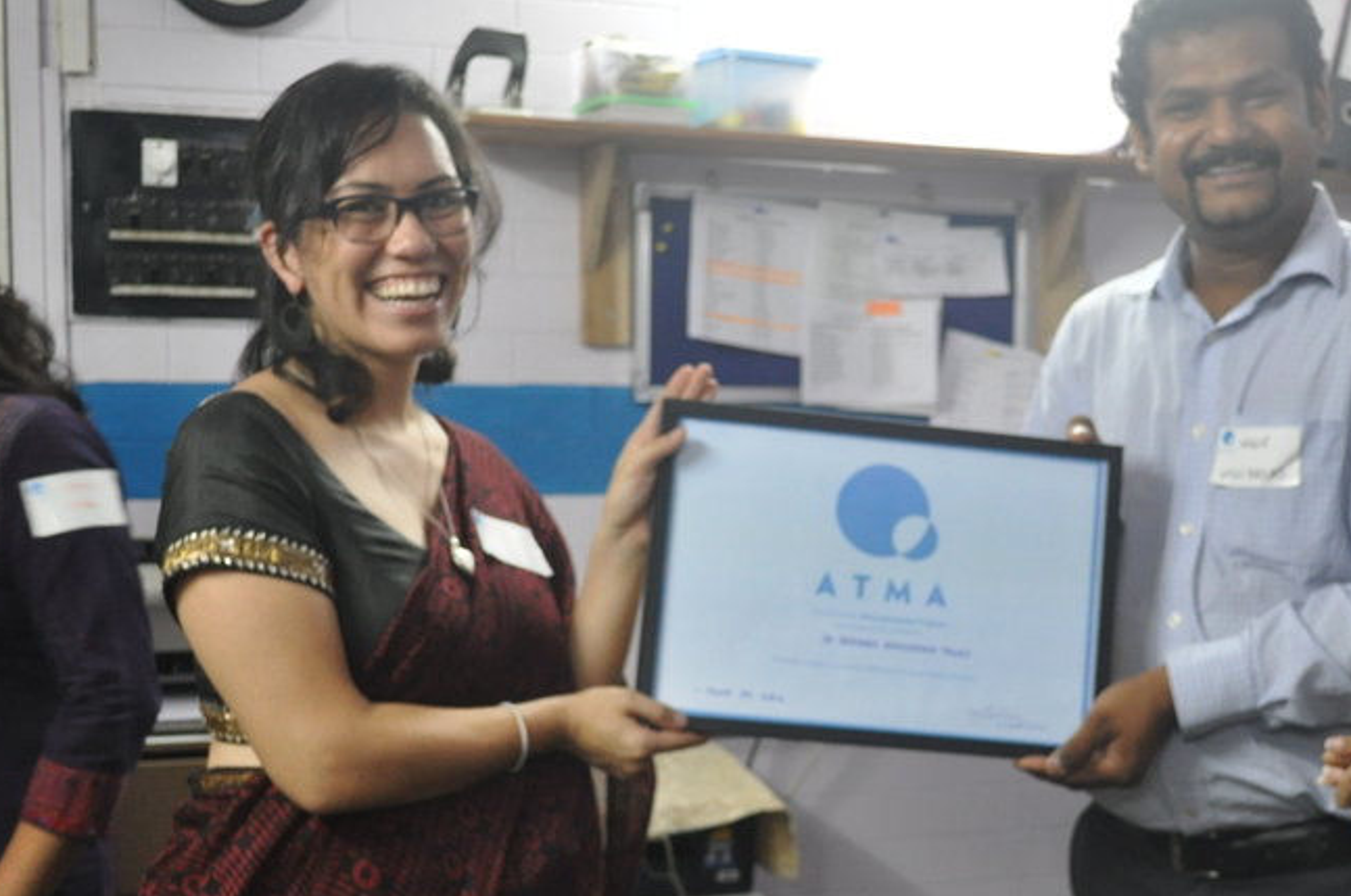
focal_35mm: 57
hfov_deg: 34.8
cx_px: 906
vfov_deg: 23.5
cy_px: 624
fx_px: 2135
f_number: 4
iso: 1600
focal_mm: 24
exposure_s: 1/25
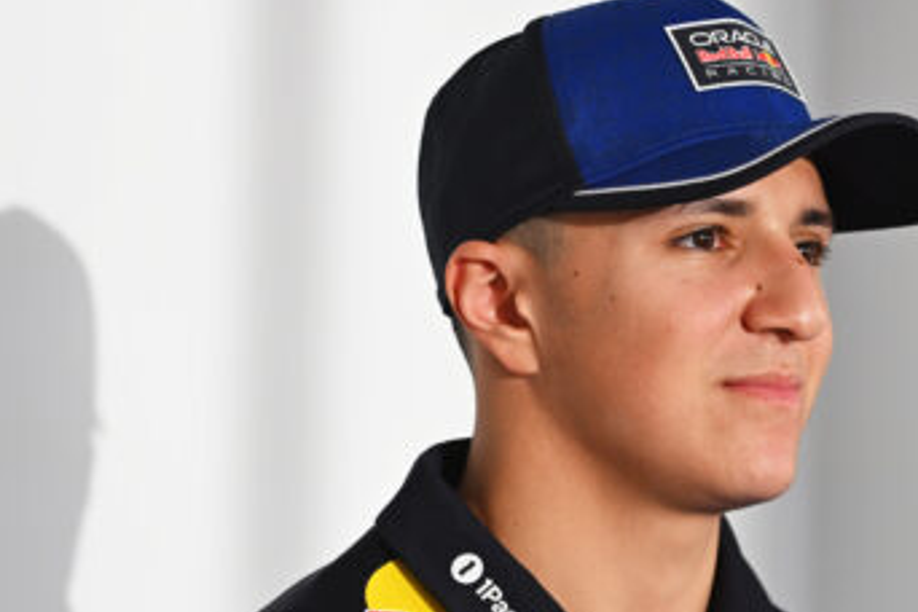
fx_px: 5865
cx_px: 314
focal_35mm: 230
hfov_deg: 8.9
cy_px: 467
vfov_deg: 6.0
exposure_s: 1/400
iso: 800
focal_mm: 105
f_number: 2.8
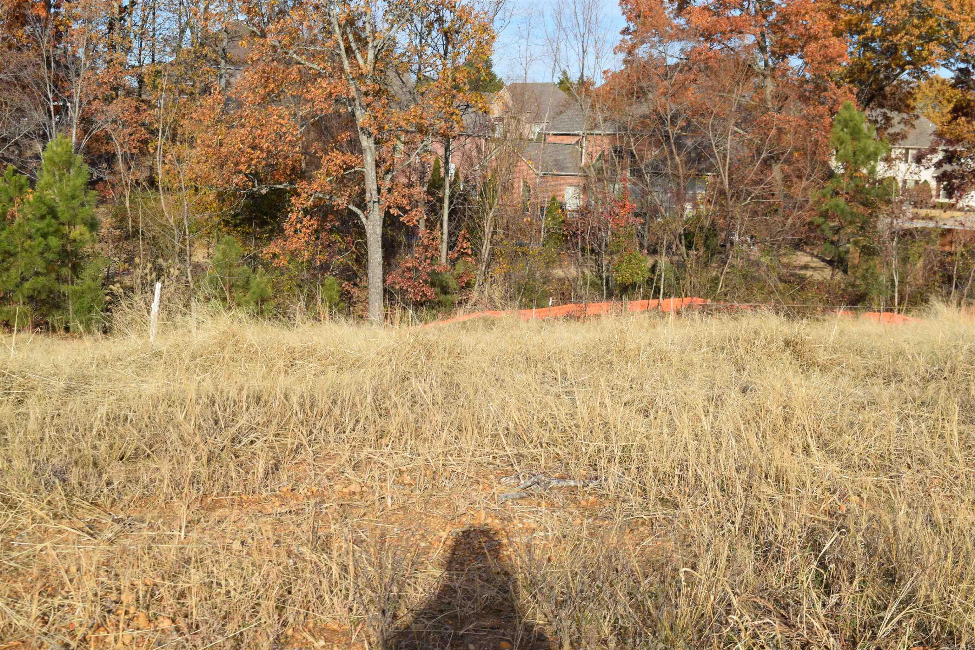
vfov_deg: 26.5
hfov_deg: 38.9
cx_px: 488
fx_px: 1381
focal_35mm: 51
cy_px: 325
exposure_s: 1/400
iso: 200
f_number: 9
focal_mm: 34
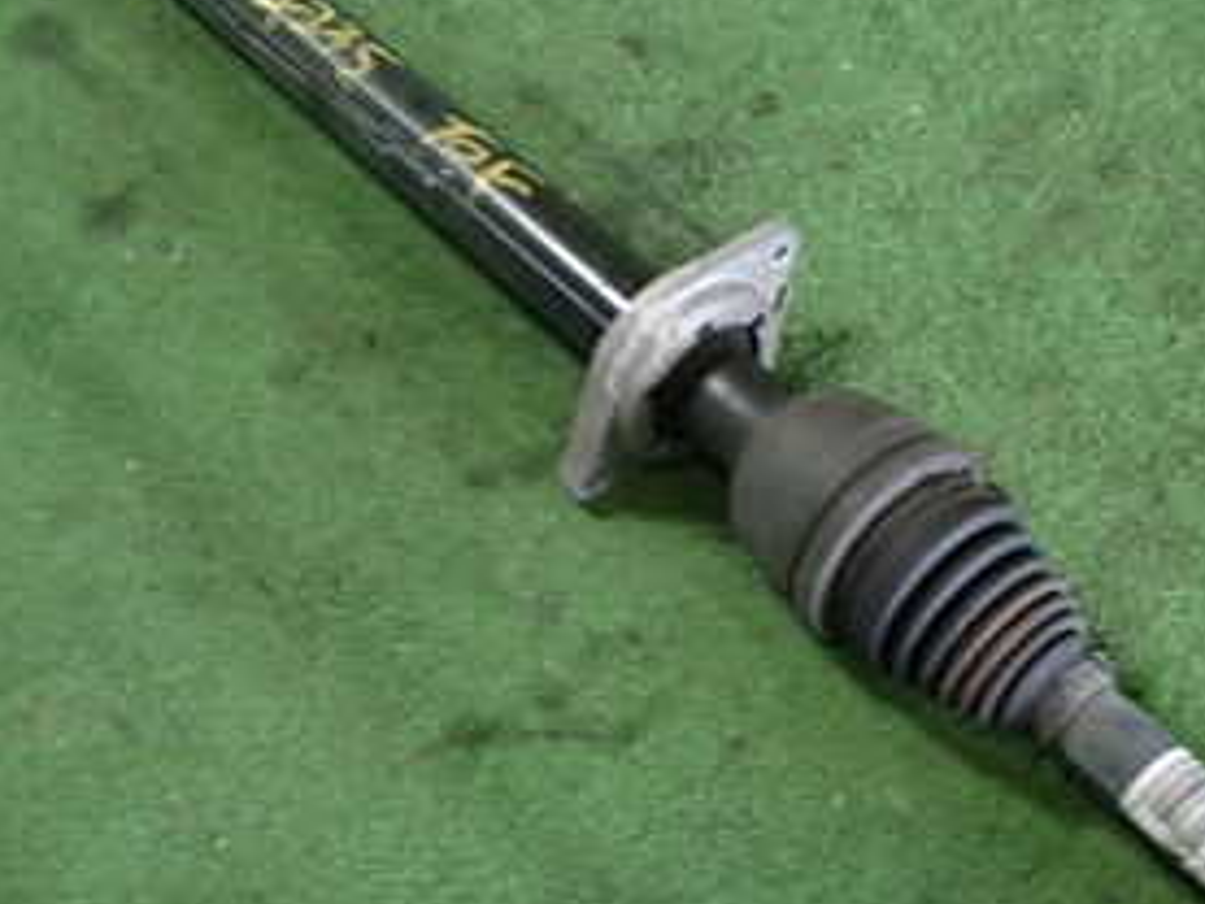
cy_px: 665
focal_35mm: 65
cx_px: 944
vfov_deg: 22.4
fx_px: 2264
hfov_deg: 29.2
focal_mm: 5.4
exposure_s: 1/30
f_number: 2.3
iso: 200
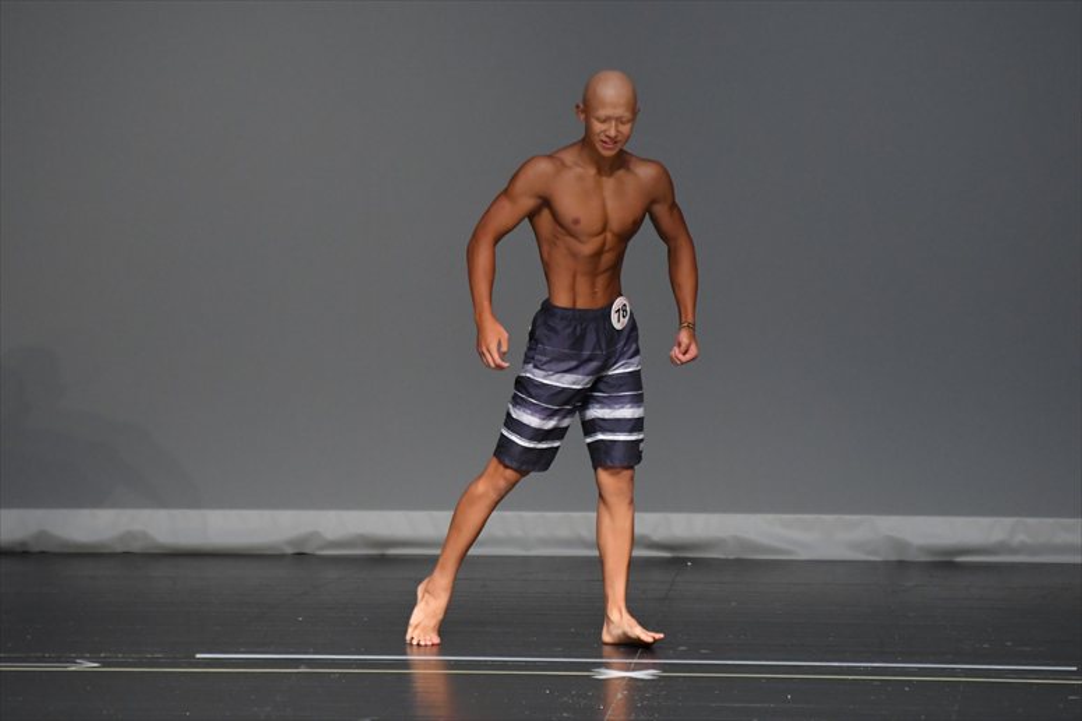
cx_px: 541
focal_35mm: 345
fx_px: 10364
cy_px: 360
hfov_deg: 6.0
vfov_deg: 4.0
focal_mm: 230
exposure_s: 1/400
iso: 4000
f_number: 5.6
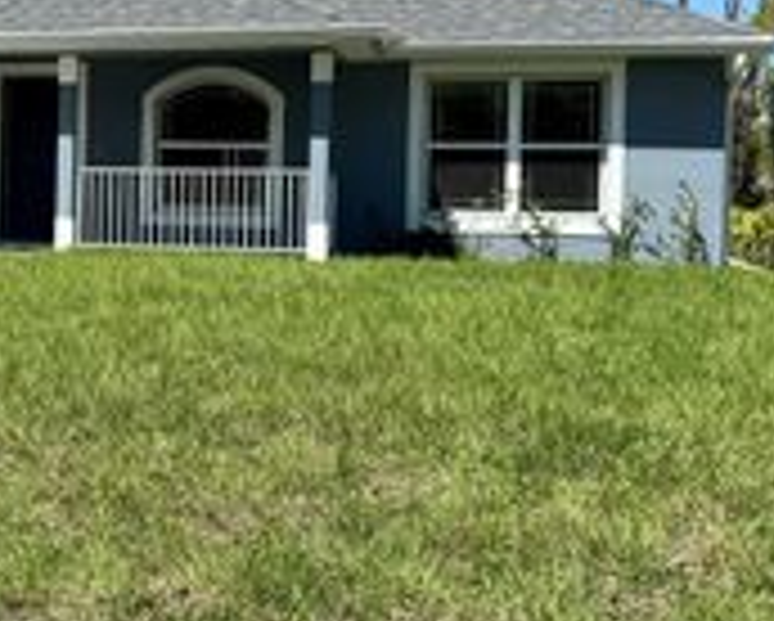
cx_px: -76
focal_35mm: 68
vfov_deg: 22.4
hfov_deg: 25.8
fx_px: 1559
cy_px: 209
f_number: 1.78
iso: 80
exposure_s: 1/4049
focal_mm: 6.76
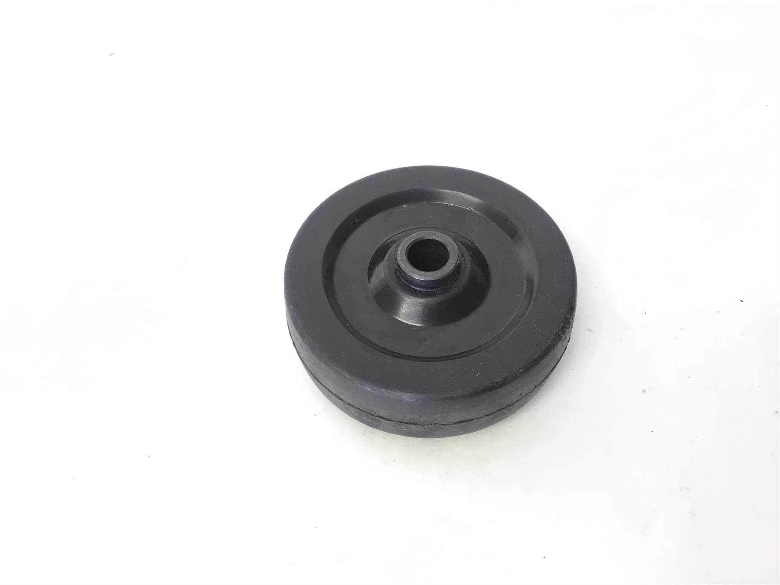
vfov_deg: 45.4
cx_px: 390
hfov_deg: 58.3
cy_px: 292
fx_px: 699
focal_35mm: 31
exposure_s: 1/30
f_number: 2.4
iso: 50
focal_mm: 3.3
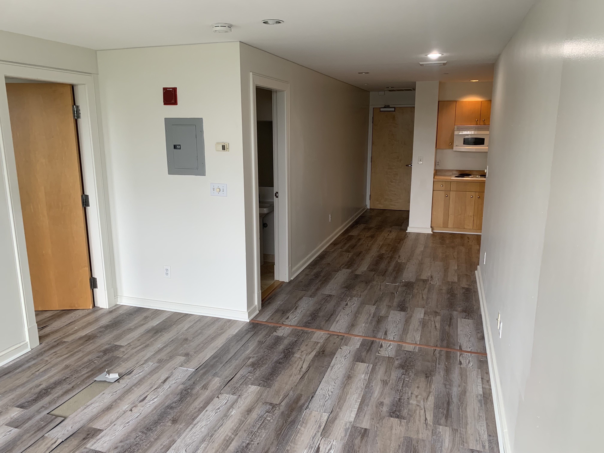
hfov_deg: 67.3
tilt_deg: -8.6
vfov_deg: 53.1
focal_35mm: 26
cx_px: 302
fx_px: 454
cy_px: 226
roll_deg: -0.9
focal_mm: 4.25
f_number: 1.8
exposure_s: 1/121
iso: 64
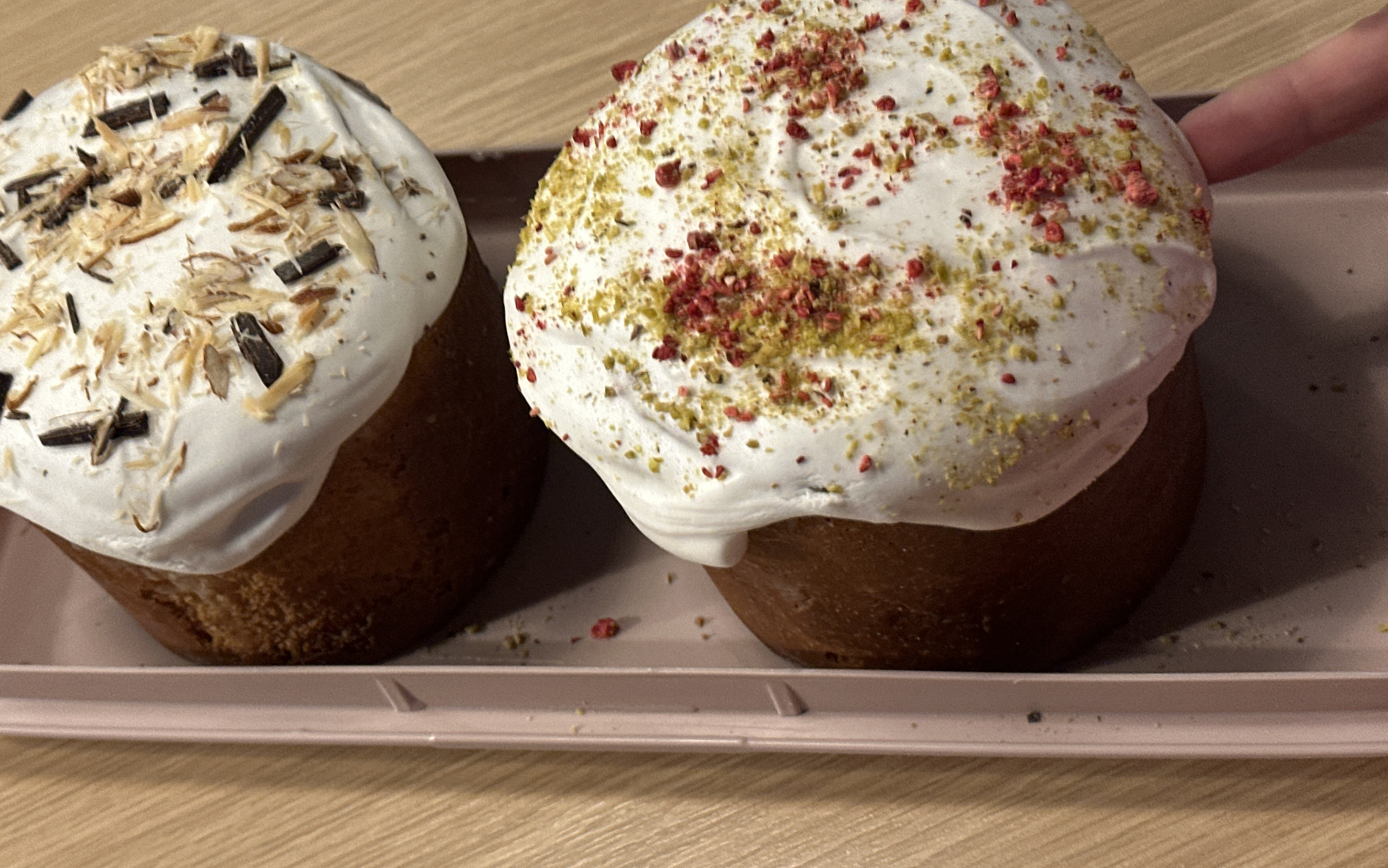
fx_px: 2194
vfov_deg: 22.4
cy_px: 394
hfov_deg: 35.1
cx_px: 637
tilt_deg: -54.5
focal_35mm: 58
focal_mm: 6.86
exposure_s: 1/33
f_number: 1.78
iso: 200
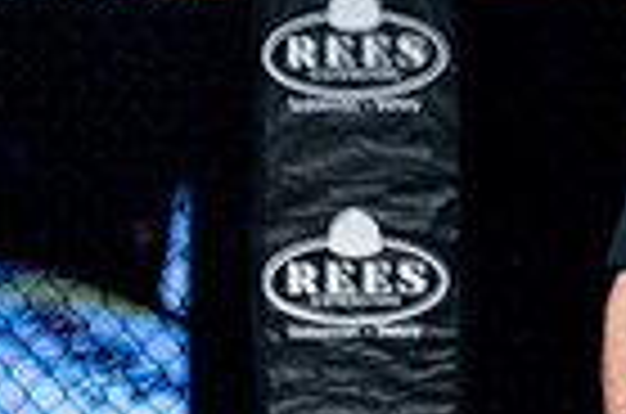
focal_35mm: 268
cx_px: 1063
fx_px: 4650
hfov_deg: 7.5
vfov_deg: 5.1
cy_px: 236
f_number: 2
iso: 3200
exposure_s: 1/1250
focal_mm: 64
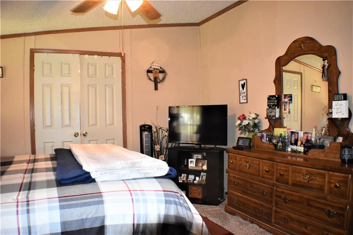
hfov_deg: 53.1
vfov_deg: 36.8
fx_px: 353
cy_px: 118
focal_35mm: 36
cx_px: 176
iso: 3200
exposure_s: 1/60
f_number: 4
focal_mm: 24
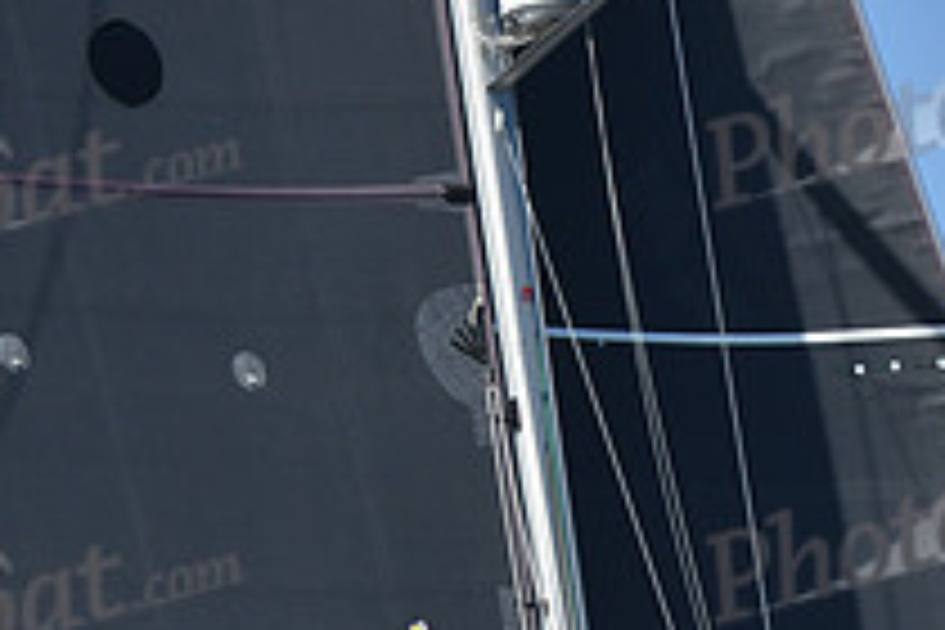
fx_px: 7612
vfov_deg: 4.7
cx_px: 477
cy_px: 803
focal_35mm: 290
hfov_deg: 7.1
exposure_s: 1/1600
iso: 250
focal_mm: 105
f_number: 7.1
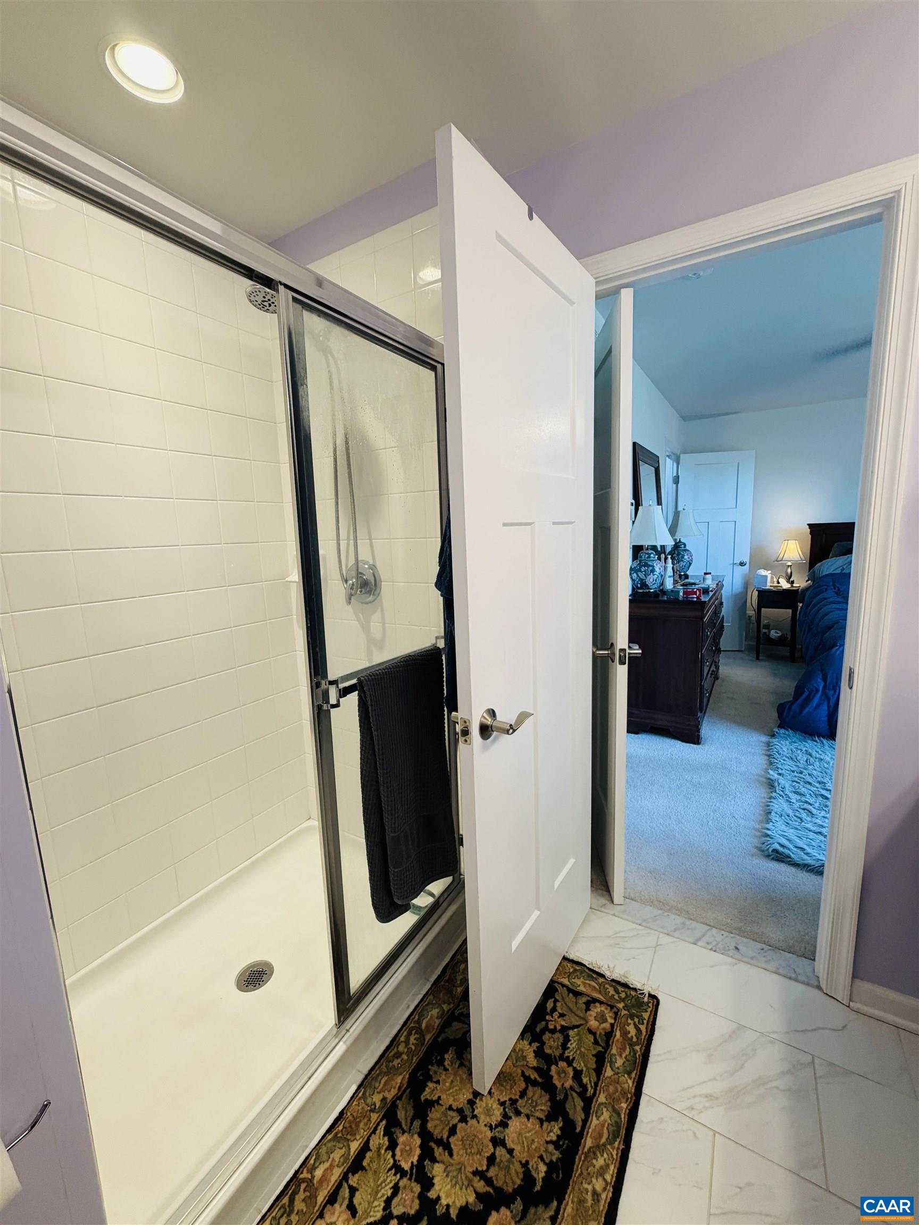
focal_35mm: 14
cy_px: 612
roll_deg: +1.6
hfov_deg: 85.7
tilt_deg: -9.7
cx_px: 460
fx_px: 496
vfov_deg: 102.1
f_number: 2.2
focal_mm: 2.22
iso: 160
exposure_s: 1/120
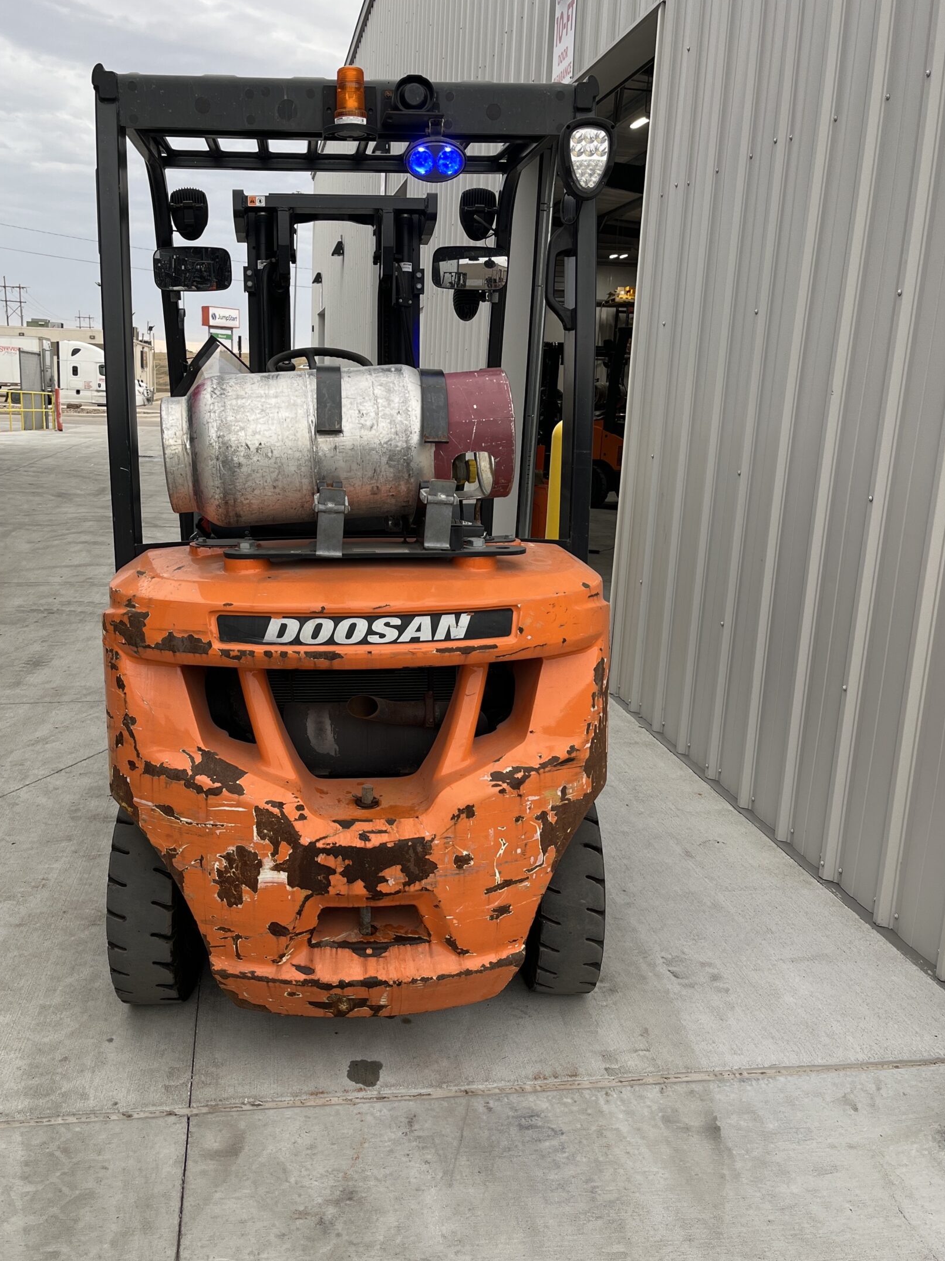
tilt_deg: -14.3
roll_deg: -1.3
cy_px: 652
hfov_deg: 45.2
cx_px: 389
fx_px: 1128
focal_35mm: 31
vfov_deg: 58.3
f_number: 1.6
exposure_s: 1/319
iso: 50
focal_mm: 5.1
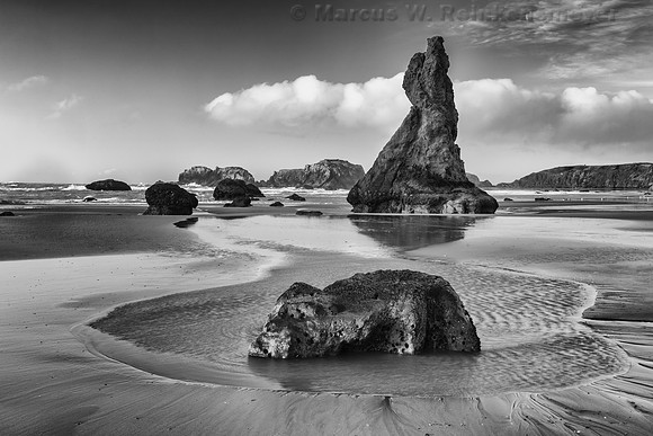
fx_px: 762
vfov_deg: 31.9
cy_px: 218
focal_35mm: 42
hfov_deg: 46.4
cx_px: 326
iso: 64
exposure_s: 1/8
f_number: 16
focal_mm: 42
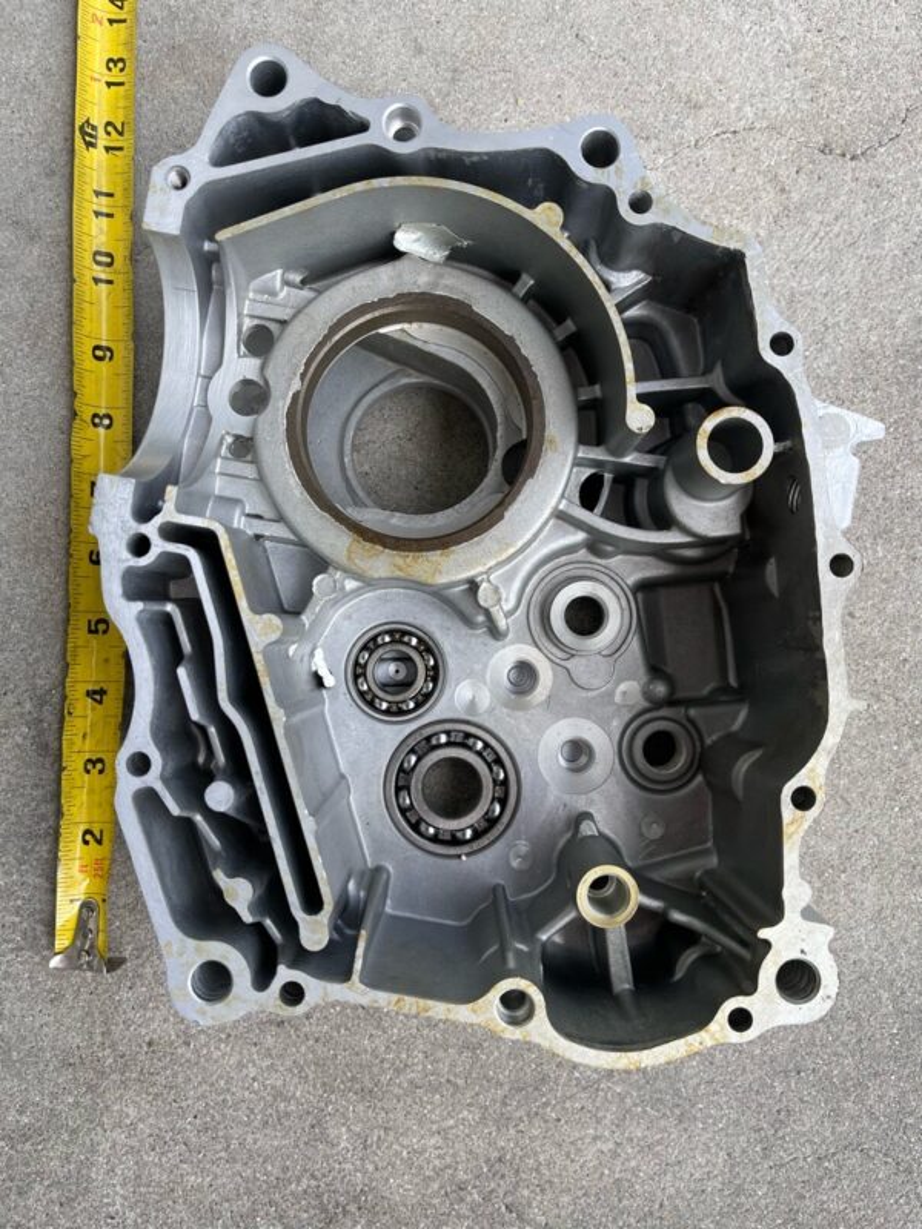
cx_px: 461
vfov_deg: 67.3
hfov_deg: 53.1
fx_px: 923
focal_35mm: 26
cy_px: 614
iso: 32
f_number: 1.6
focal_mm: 5.1
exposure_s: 1/668
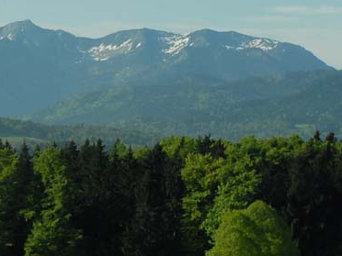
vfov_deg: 6.4
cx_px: 40
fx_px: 2302
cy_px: 80
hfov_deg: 8.5
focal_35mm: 233
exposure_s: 1/400
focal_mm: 50
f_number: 10
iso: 400
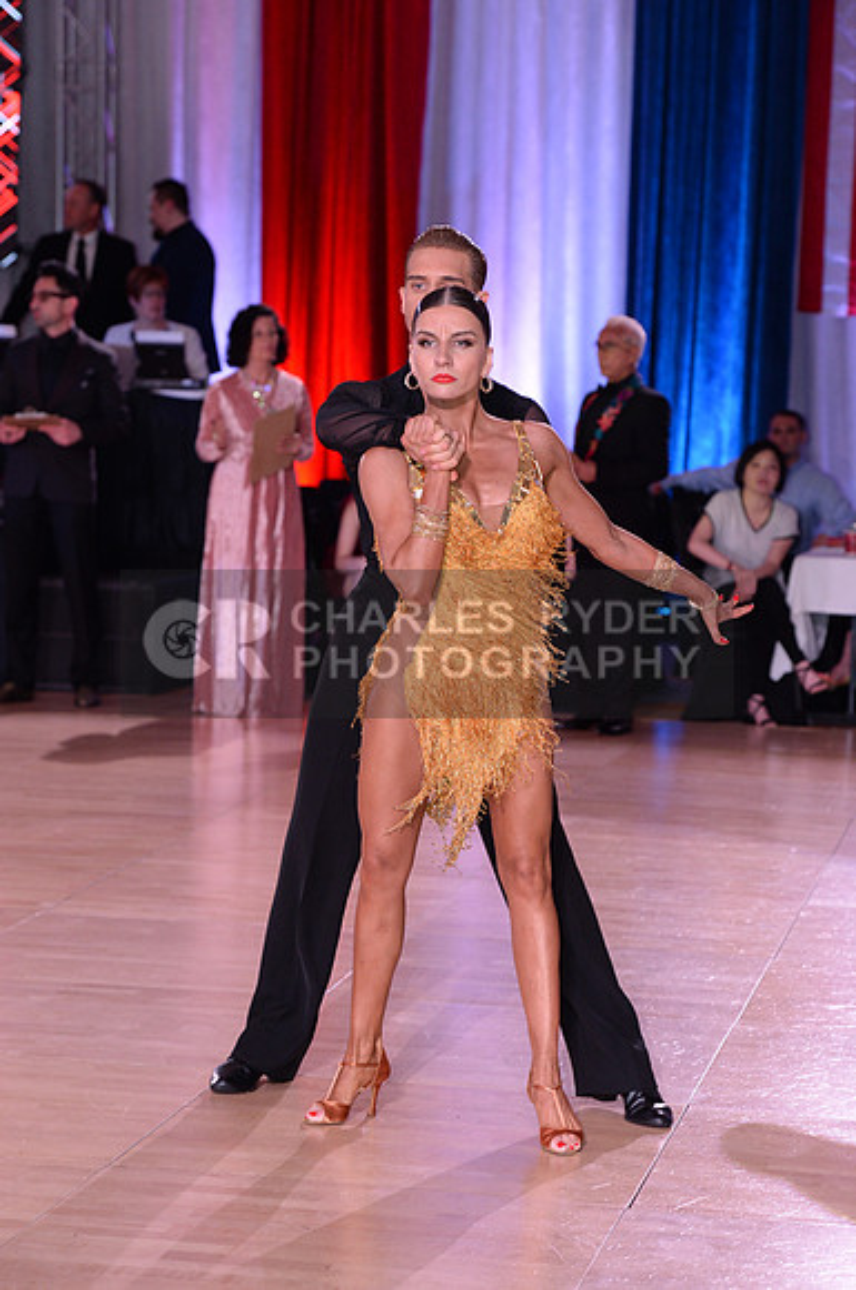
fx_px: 3756
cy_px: 645
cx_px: 428
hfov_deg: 13.0
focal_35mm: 105
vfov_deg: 19.5
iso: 2000
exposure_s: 1/250
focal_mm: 105
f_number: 5
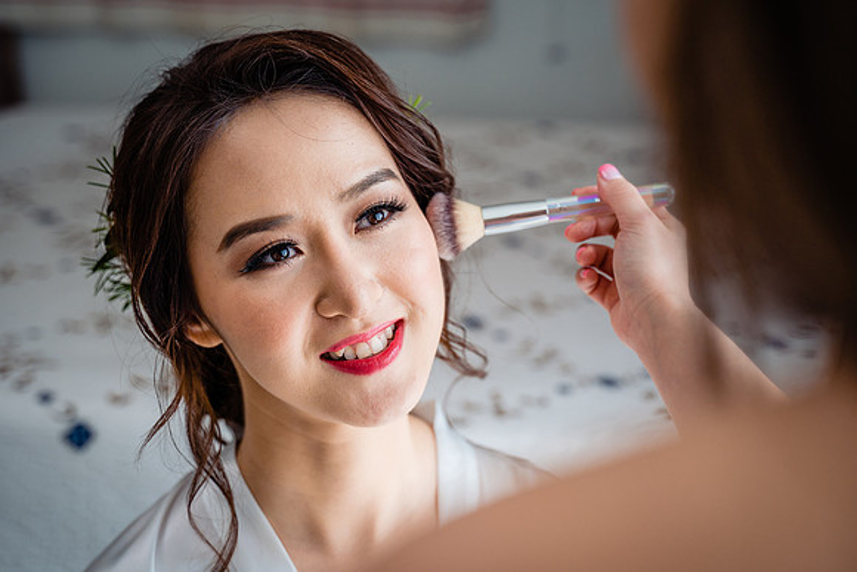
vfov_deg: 24.2
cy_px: 271
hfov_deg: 35.7
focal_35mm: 56
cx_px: 396
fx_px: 1332
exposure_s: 1/320
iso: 250
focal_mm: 52
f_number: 3.2
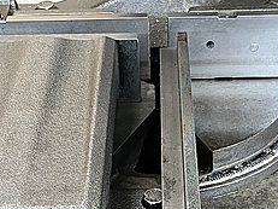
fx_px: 578
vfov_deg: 19.4
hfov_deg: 27.0
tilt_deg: -46.2
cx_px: 154
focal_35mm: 72
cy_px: 242
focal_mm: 5.1
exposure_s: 1/60
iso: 250
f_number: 1.6
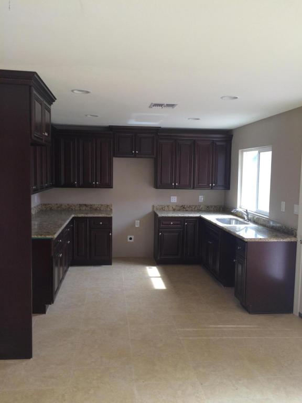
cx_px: 151
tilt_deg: -6.4
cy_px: 202
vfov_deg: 61.7
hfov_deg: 48.2
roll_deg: +0.3
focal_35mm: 29
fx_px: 337
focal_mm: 4.15
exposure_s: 1/60
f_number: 2.2
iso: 50
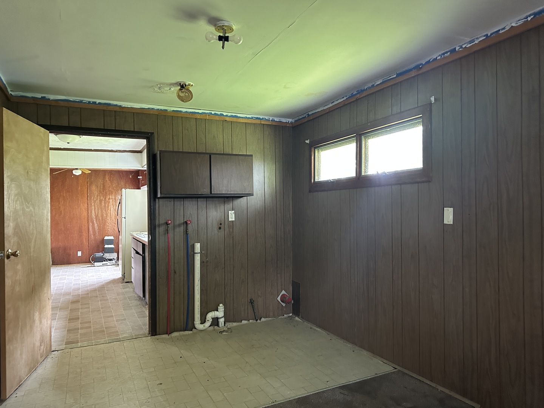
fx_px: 377
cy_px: 204
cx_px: 272
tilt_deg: +0.6
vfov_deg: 56.8
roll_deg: +1.9
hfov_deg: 71.6
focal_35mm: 24
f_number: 1.78
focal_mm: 6.86
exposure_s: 1/60
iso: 800
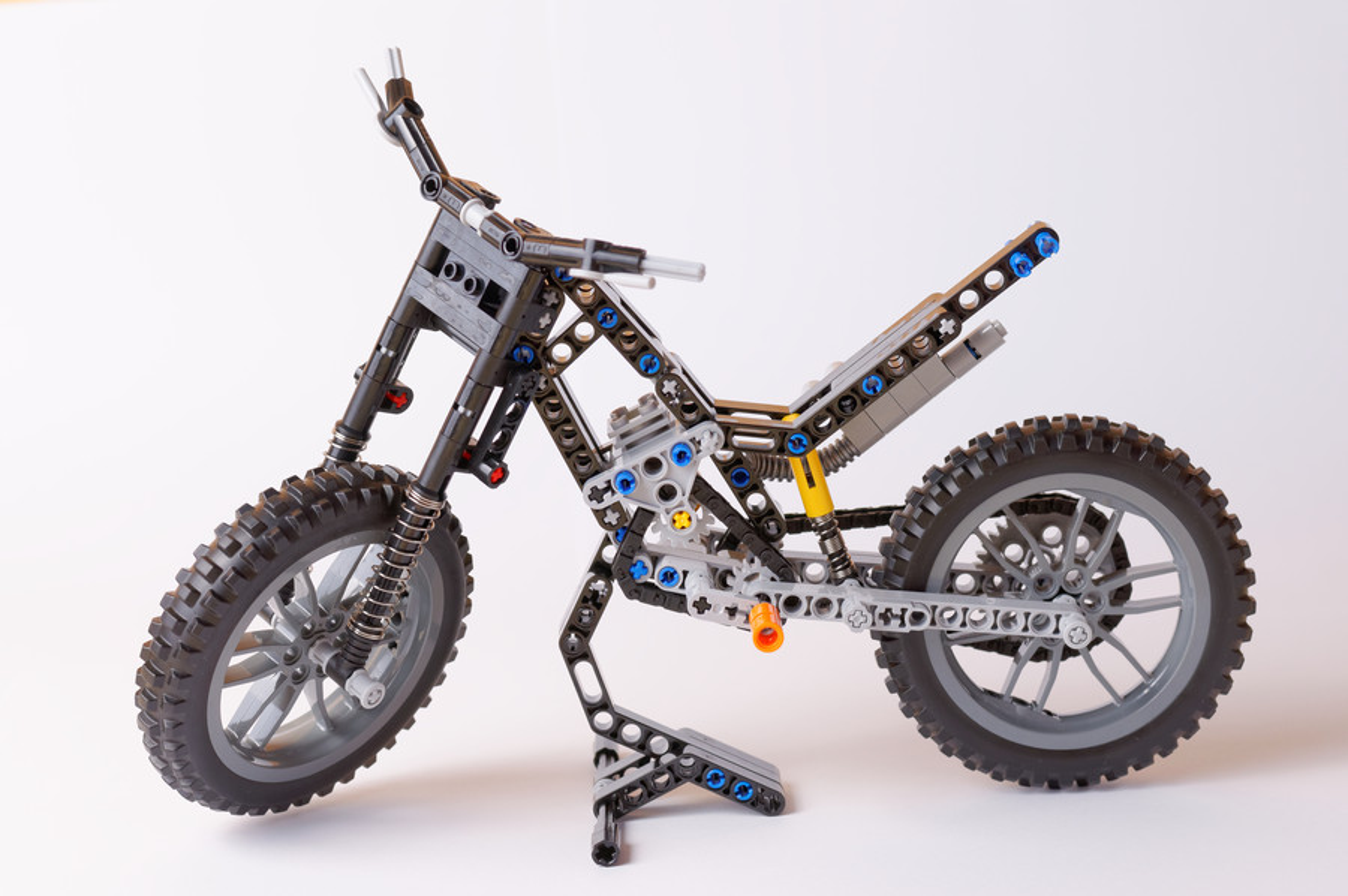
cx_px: 674
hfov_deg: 27.0
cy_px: 448
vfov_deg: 18.1
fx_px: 2805
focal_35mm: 75
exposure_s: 1/160
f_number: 6.3
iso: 200
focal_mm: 50
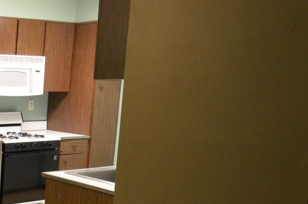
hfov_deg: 28.9
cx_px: -128
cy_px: 146
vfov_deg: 26.6
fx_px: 427
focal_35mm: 50
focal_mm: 10
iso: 800
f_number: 3.5
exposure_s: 1/40
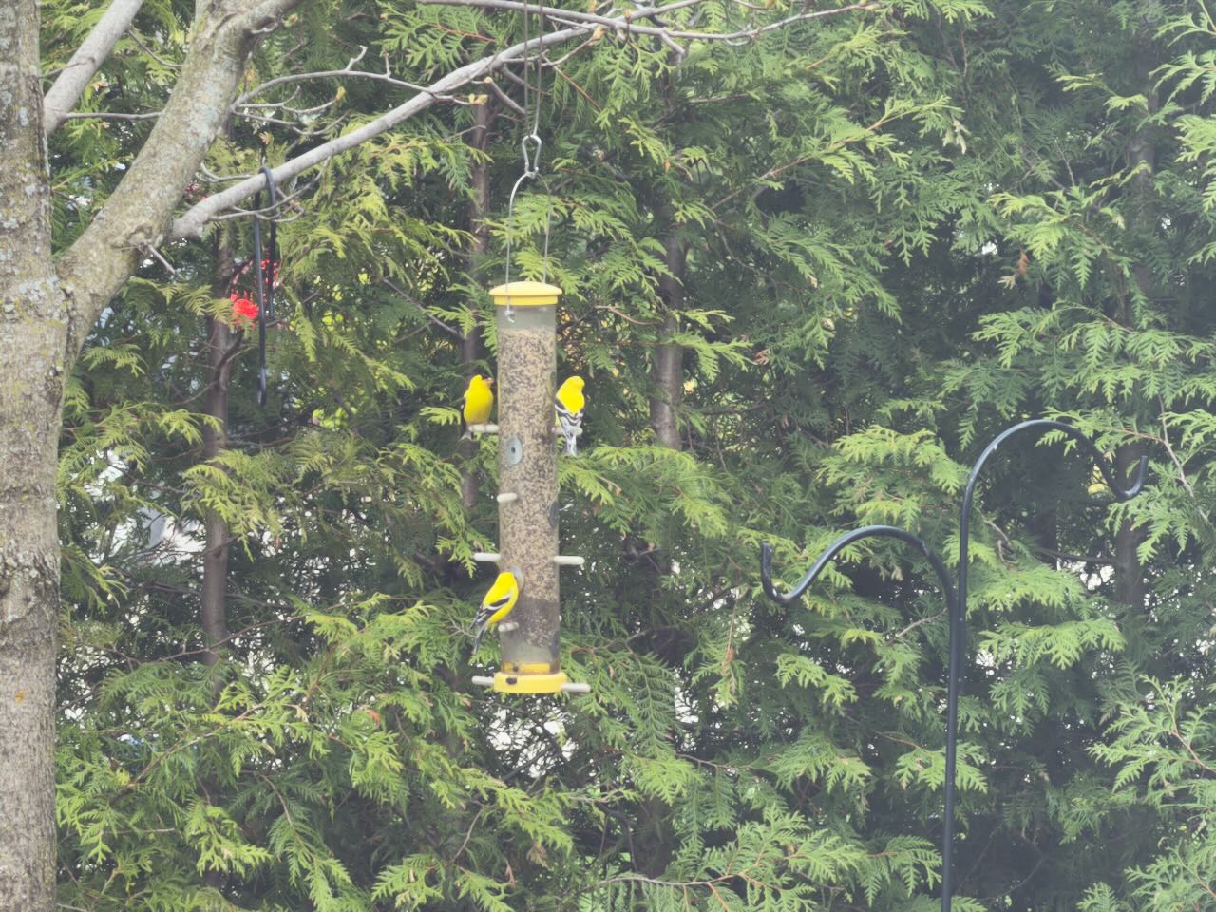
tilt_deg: -5.3
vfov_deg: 7.4
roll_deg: -0.8
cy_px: 456
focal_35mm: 200
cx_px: 608
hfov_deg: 9.9
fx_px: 7026
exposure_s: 1/121
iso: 40
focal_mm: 16.89
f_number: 2.8
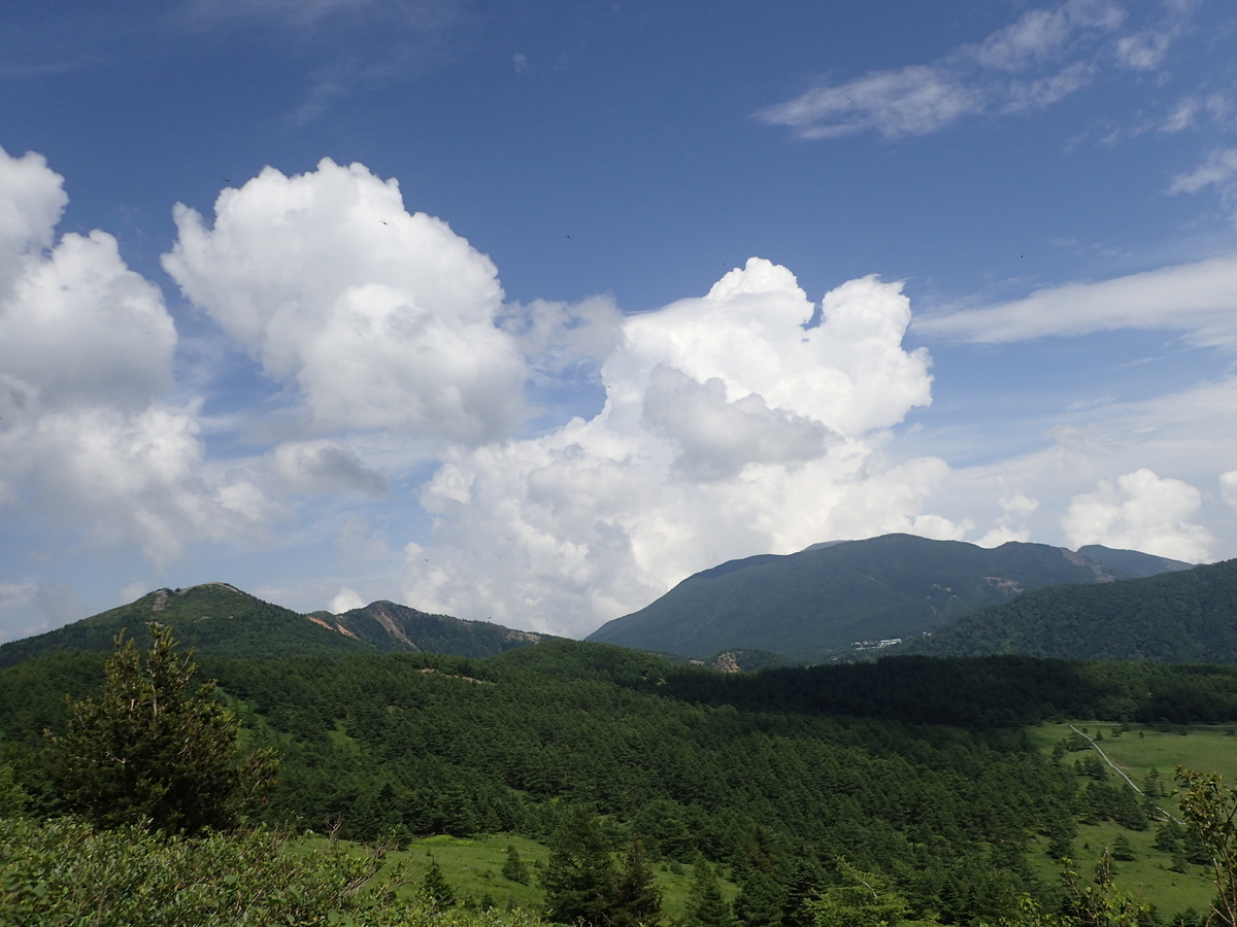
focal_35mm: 25
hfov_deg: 69.4
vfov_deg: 54.9
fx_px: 893
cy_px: 464
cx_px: 618
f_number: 8
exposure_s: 1/400
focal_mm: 4.5
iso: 100
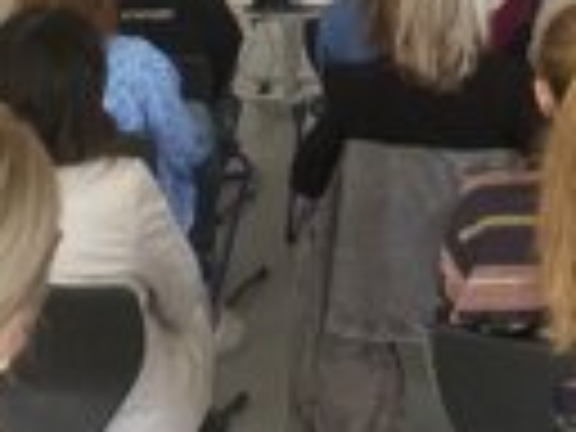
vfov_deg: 16.6
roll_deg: -0.7
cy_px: -216
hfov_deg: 23.8
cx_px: 441
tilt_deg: +1.9
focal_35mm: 81
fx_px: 1348
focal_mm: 4.25
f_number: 1.8
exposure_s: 1/40
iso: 320
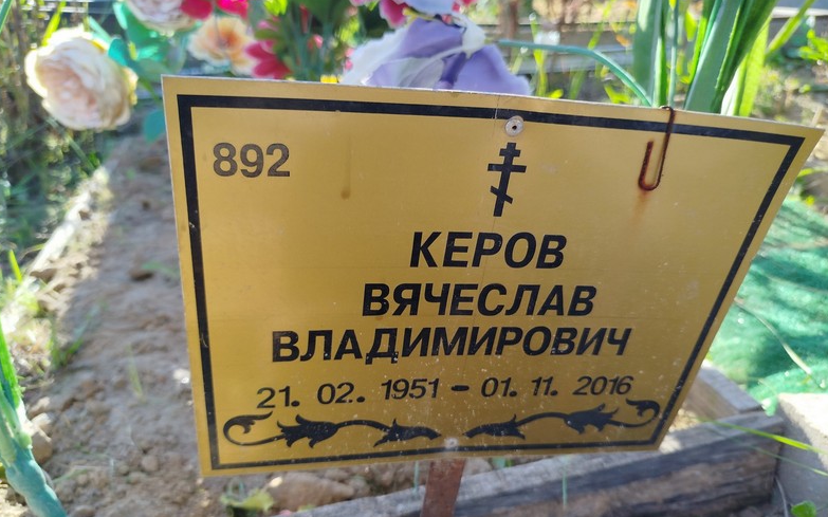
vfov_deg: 47.4
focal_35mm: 26
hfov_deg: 70.4
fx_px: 587
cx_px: 408
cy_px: 298
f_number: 1.7
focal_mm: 5.31
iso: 50
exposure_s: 1/191
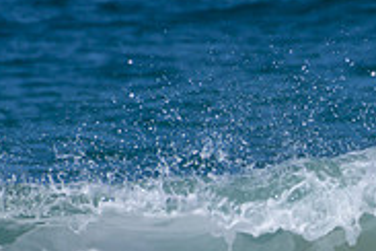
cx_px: 520
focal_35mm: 3171
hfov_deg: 0.7
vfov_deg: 0.4
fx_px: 33117
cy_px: 271
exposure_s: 1/2000
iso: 500
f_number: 11
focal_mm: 1000
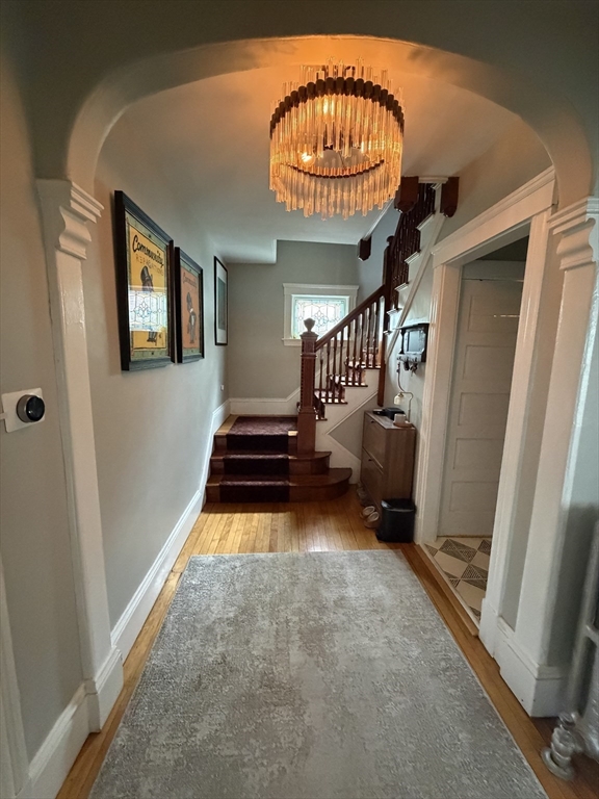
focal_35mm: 14
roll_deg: -1.0
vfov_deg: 102.1
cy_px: 400
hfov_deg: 85.7
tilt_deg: -7.1
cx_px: 300
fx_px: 323
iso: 1000
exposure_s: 1/60
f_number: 2.2
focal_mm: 2.22
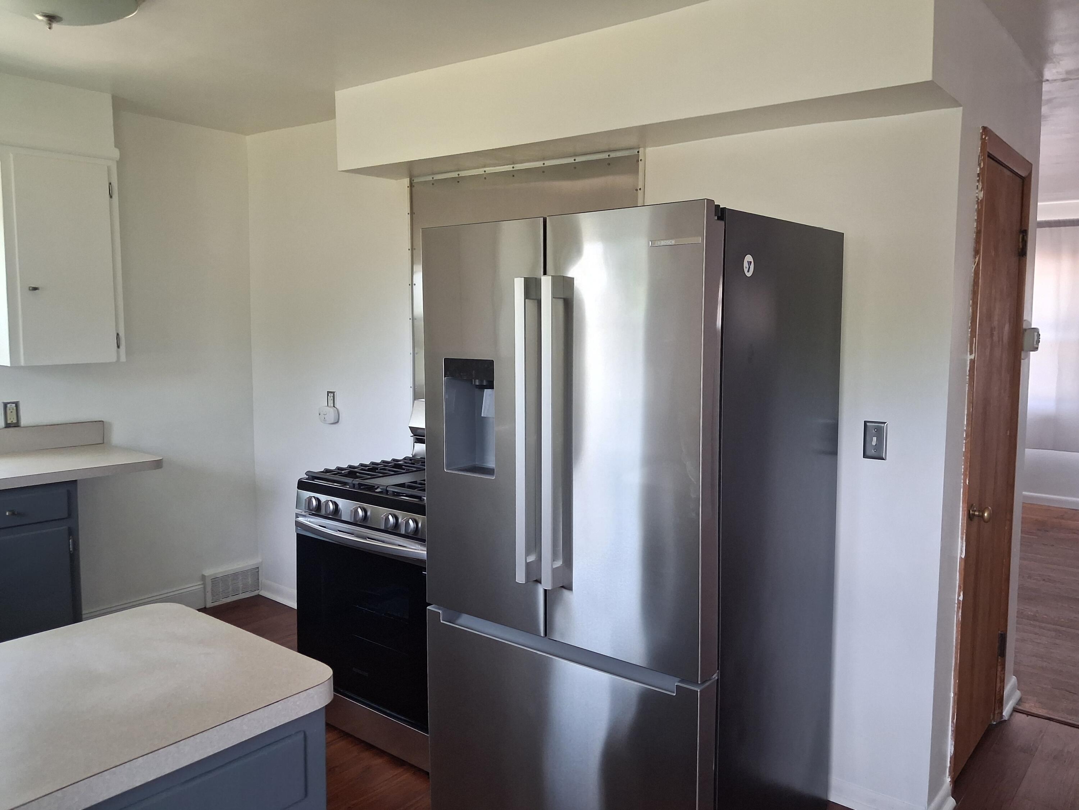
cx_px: 540
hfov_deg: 65.3
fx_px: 842
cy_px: 405
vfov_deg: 51.4
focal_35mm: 27
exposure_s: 1/100
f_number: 1.8
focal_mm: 4
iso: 250
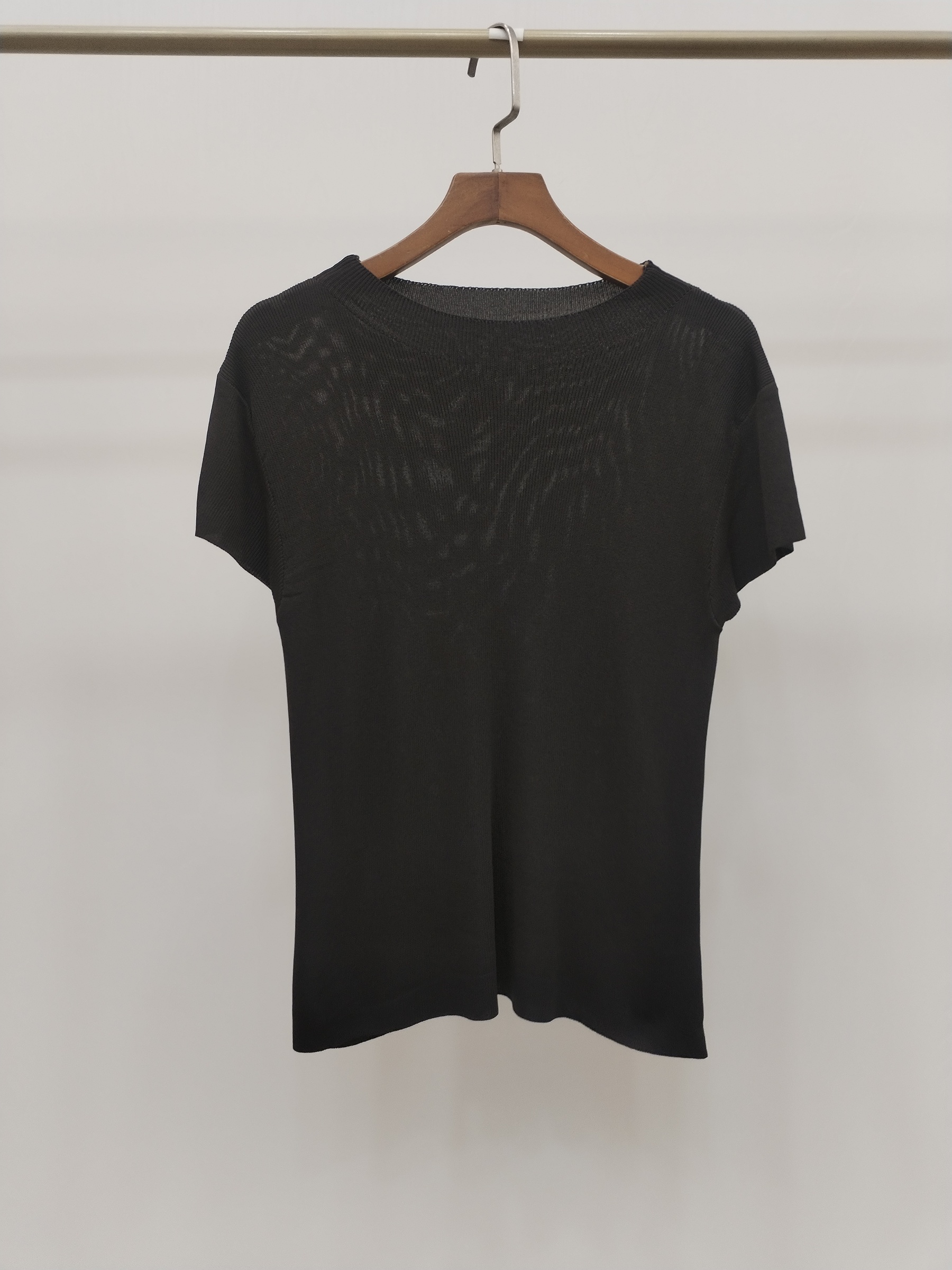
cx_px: 476
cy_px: 635
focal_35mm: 29
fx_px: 1063
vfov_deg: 61.7
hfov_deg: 48.2
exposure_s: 1/60
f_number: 1.8
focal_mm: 4.75
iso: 155
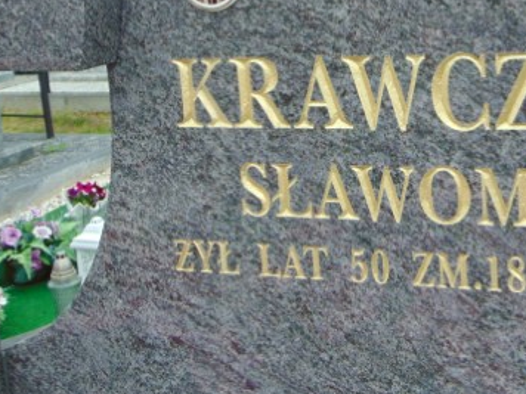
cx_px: 405
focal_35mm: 63
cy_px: 56
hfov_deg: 30.1
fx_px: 957
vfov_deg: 22.8
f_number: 3.2
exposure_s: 1/250
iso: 80
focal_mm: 6.3
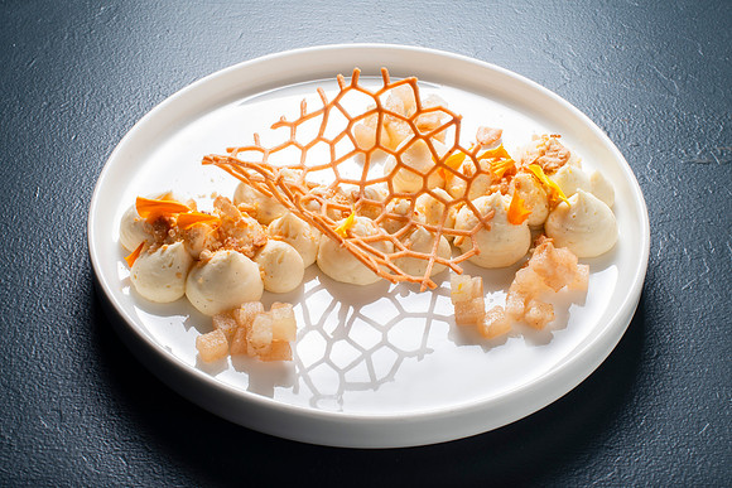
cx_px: 366
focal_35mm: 61
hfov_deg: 32.9
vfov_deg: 22.3
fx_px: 1240
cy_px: 245
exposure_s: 1/250
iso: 200
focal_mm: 50
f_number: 16
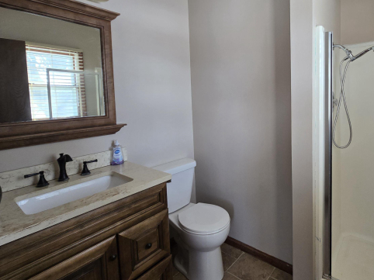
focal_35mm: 18
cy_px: 113
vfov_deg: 70.9
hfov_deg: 85.2
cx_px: 245
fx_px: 194
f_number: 2.2
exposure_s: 1/60
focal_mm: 2.2
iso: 100
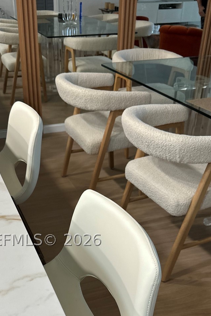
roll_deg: -1.8
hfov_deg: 31.8
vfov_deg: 44.7
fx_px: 369
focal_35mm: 42
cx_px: 82
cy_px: 240
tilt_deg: -34.8
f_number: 1.78
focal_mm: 6.86
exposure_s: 1/120
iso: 200
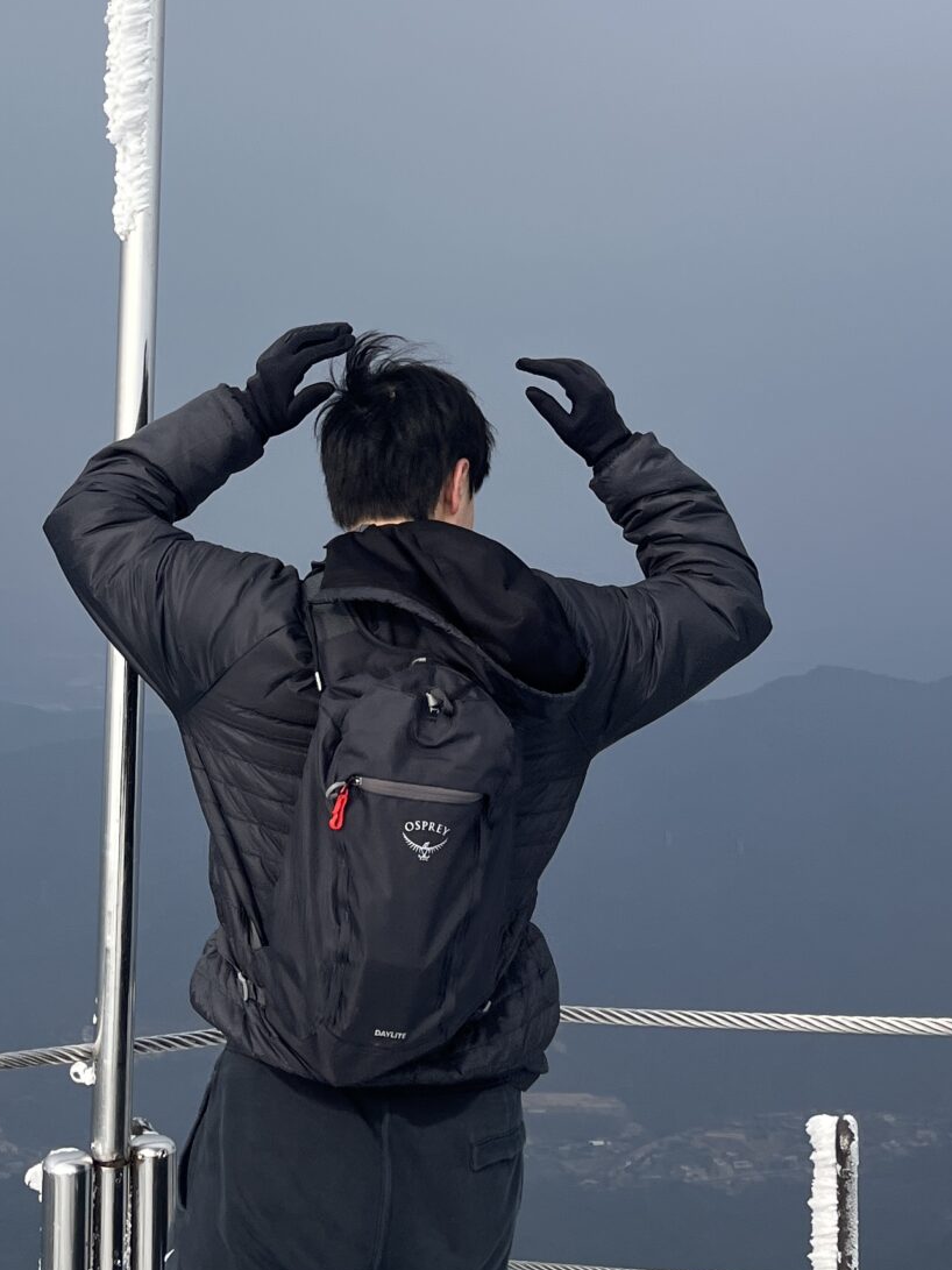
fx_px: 2237
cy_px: 197
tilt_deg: +6.6
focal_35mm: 61
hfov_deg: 23.9
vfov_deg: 30.6
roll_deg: -1.5
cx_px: 279
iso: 50
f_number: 1.6
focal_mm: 5.1
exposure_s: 1/3623
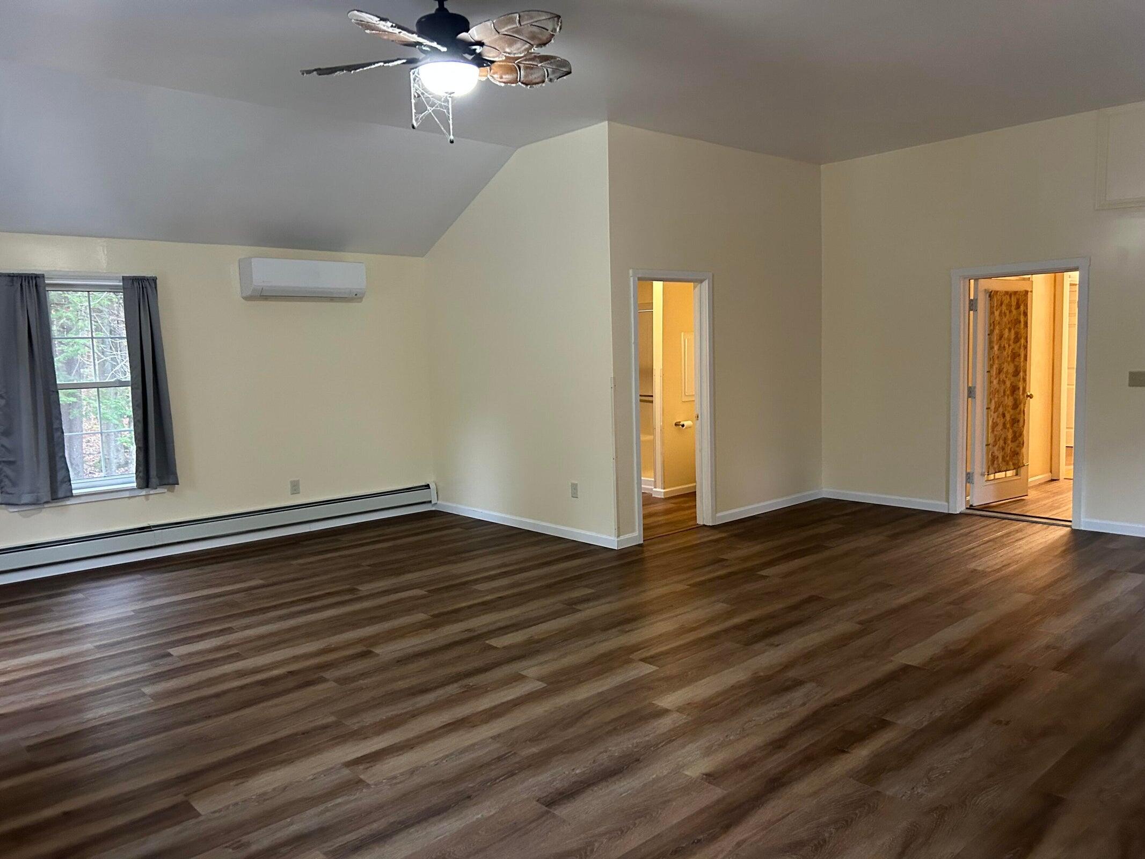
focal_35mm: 26
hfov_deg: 67.3
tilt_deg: -4.0
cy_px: 430
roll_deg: +1.8
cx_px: 572
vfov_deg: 53.1
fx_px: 860
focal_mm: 5.7
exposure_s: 1/40
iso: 400
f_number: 1.5
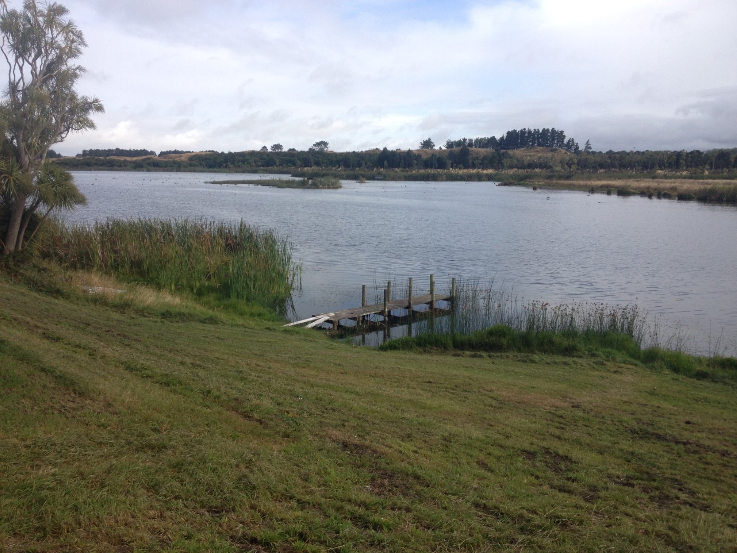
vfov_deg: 40.7
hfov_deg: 52.6
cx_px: 368
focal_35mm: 35
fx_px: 745
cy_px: 276
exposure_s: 1/1175
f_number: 2.4
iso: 64
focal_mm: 4.28
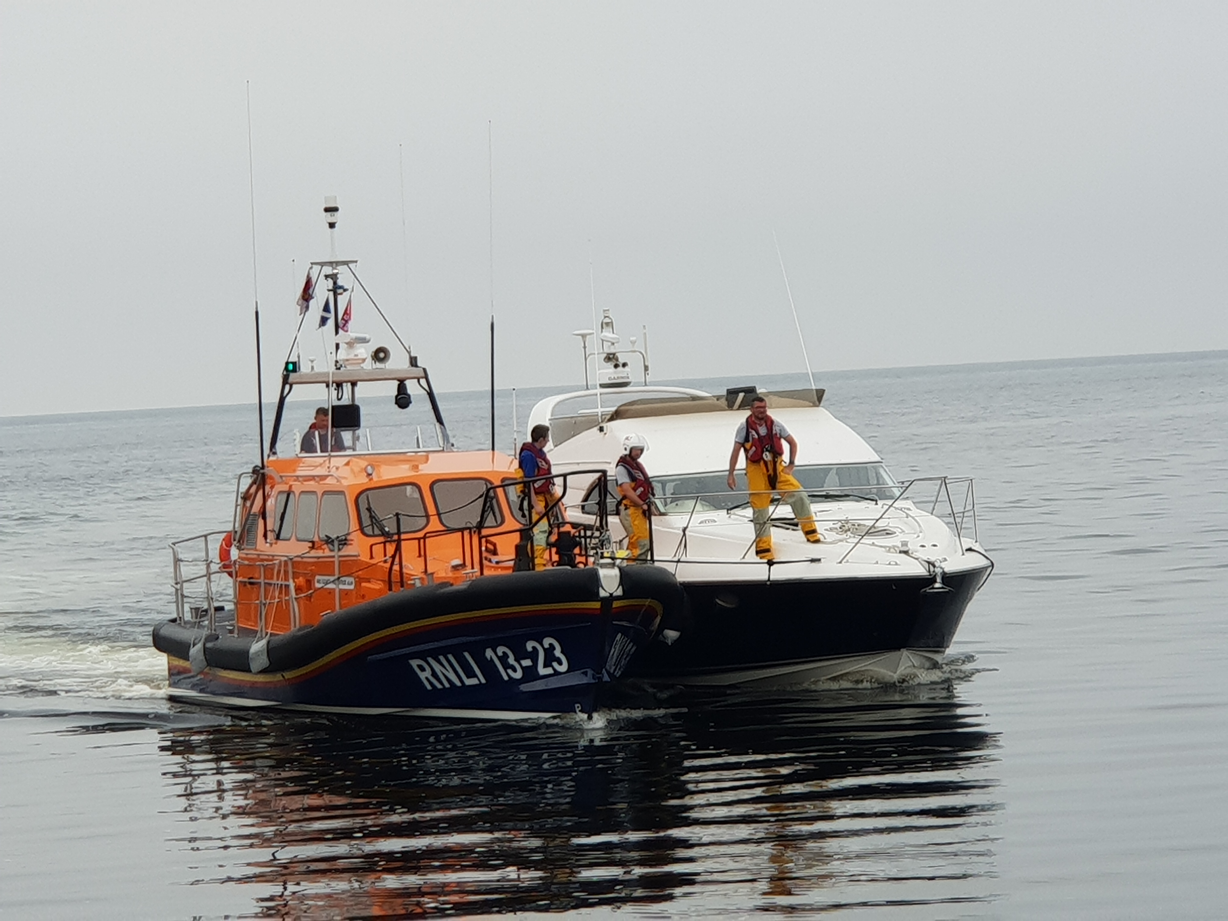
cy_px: 460
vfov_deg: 28.0
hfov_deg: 36.8
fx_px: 1845
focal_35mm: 52
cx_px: 614
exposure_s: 1/639
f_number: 2.4
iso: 25
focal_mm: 6
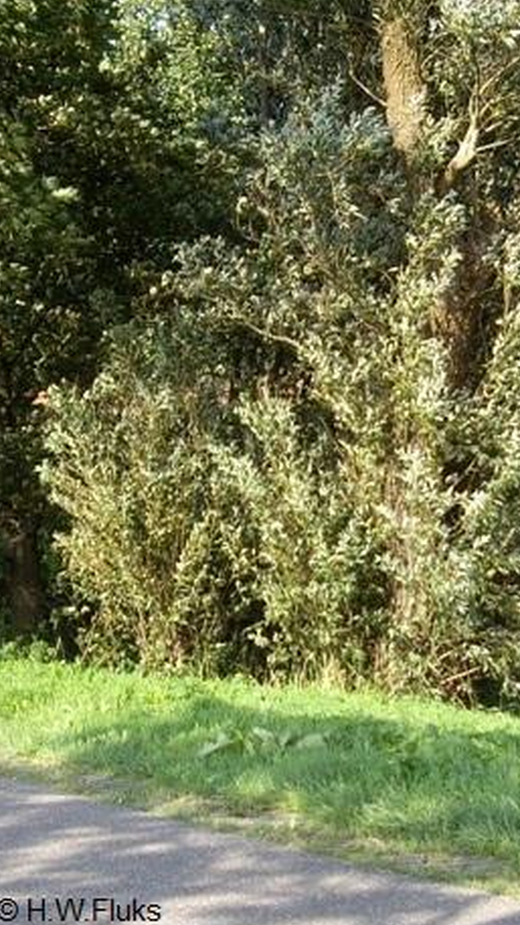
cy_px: 451
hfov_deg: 19.5
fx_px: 1422
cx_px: 631
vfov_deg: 36.0
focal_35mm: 58
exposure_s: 1/320
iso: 64
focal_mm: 7.9
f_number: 2.8
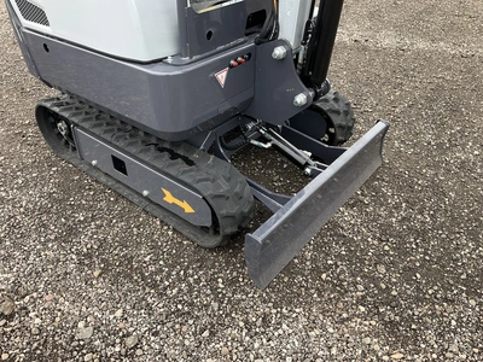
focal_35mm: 29
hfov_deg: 61.7
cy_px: 181
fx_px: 405
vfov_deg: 48.2
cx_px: 242
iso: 20
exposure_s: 1/122
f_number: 1.8
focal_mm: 3
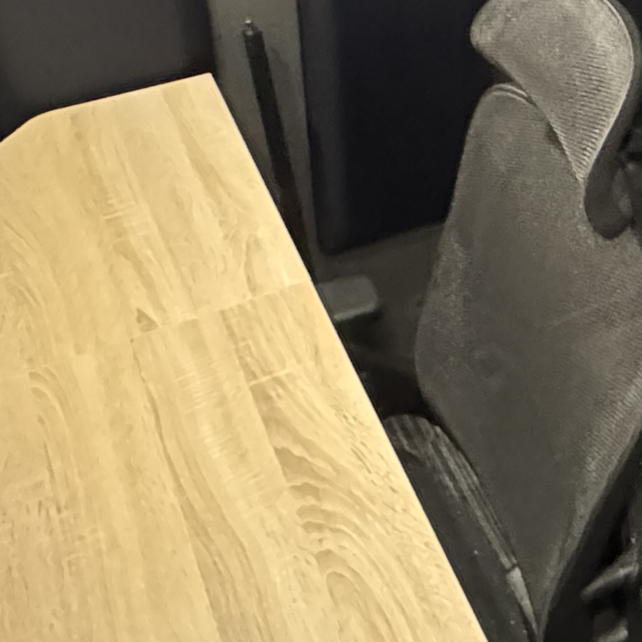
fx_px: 1364
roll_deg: -3.6
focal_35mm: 65
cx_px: 823
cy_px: -106
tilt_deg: -24.8
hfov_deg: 23.5
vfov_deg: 24.3
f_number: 2.2
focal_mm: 2.22
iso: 1600
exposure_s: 1/33
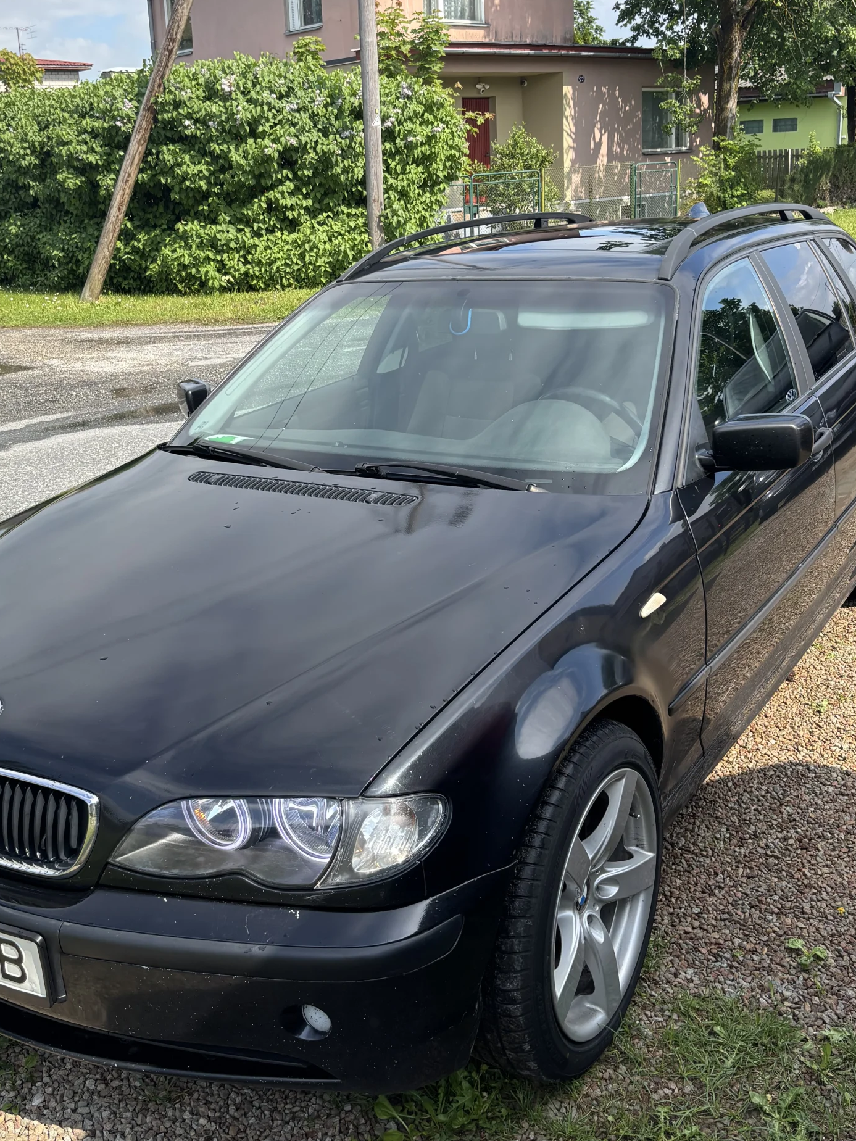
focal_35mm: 36
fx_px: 1187
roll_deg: +2.6
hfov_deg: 39.6
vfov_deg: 51.1
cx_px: 386
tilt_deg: -12.5
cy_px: 467
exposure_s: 1/1845
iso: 50
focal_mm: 5.96
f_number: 1.6
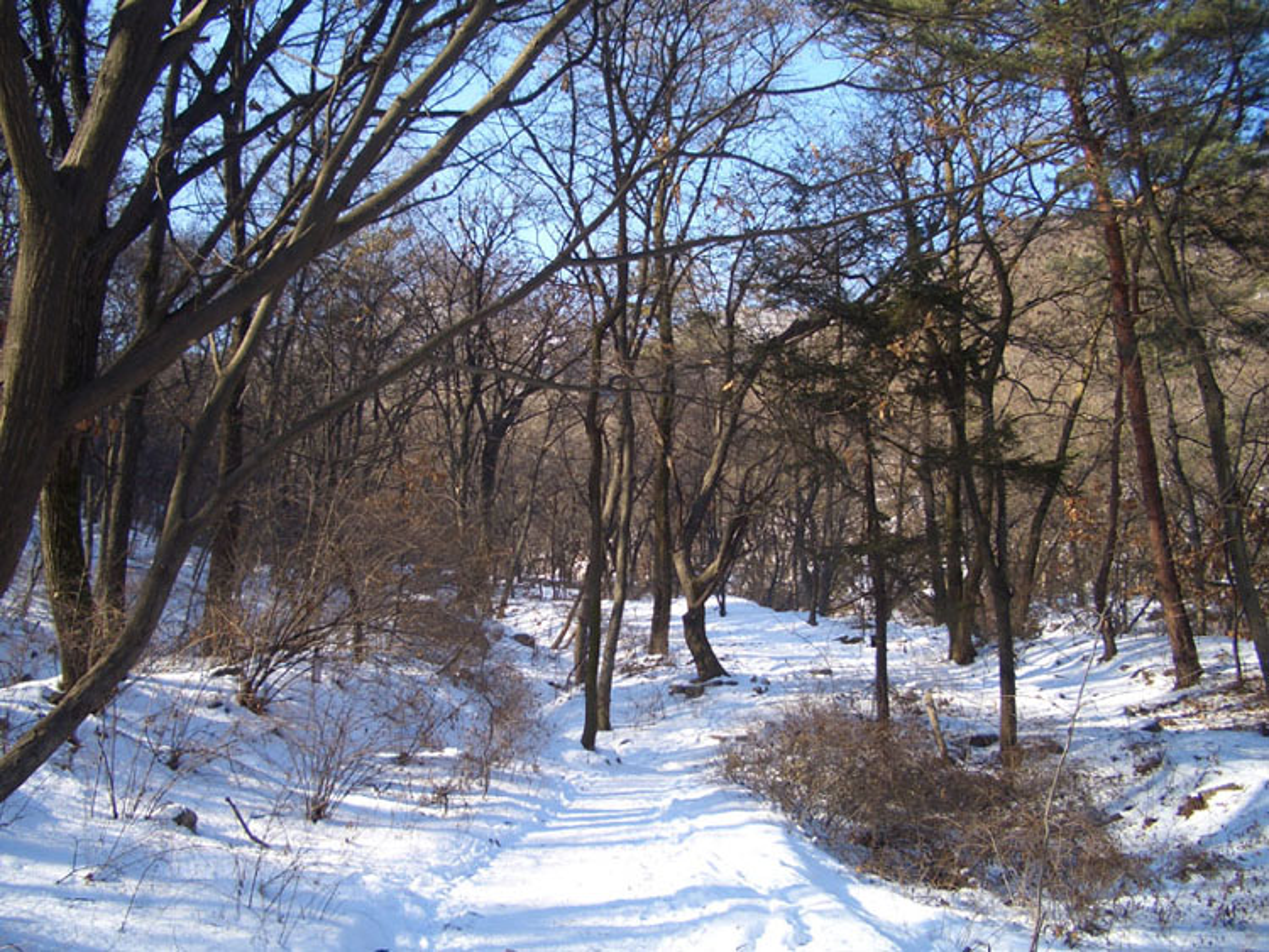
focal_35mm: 35
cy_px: 476
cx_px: 634
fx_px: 1283
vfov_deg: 40.7
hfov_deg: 52.6
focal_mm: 5.8
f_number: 2.6
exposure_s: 1/320
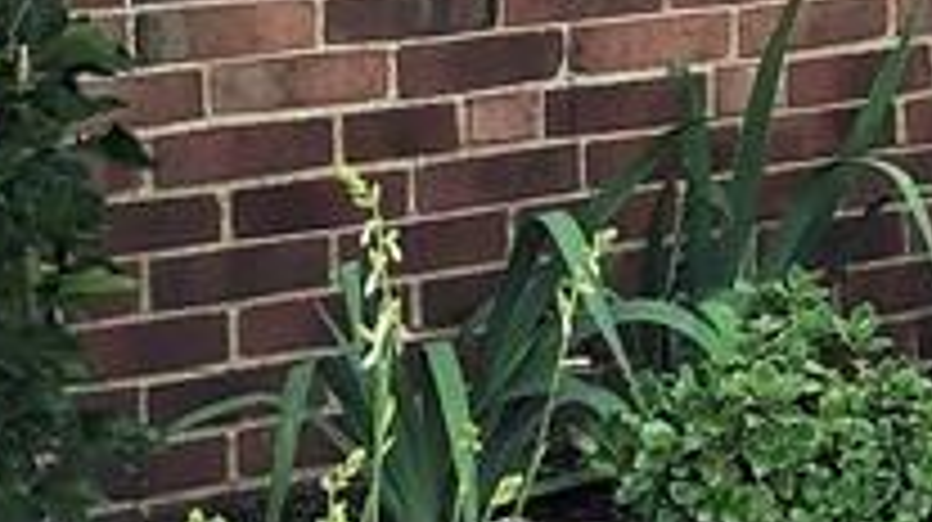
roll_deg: -0.6
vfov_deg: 7.8
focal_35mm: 151
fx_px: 3728
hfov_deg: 13.4
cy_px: -324
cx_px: 1445
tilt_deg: -6.7
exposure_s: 1/312
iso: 20
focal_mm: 3.99
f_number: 1.8
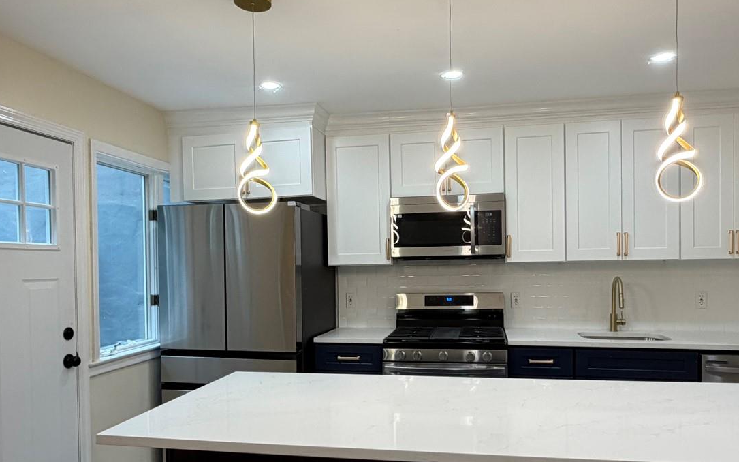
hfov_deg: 66.4
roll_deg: +1.7
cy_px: 277
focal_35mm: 28
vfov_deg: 44.3
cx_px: 383
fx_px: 564
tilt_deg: +1.7
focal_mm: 2.22
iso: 125
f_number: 2.2
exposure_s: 1/120
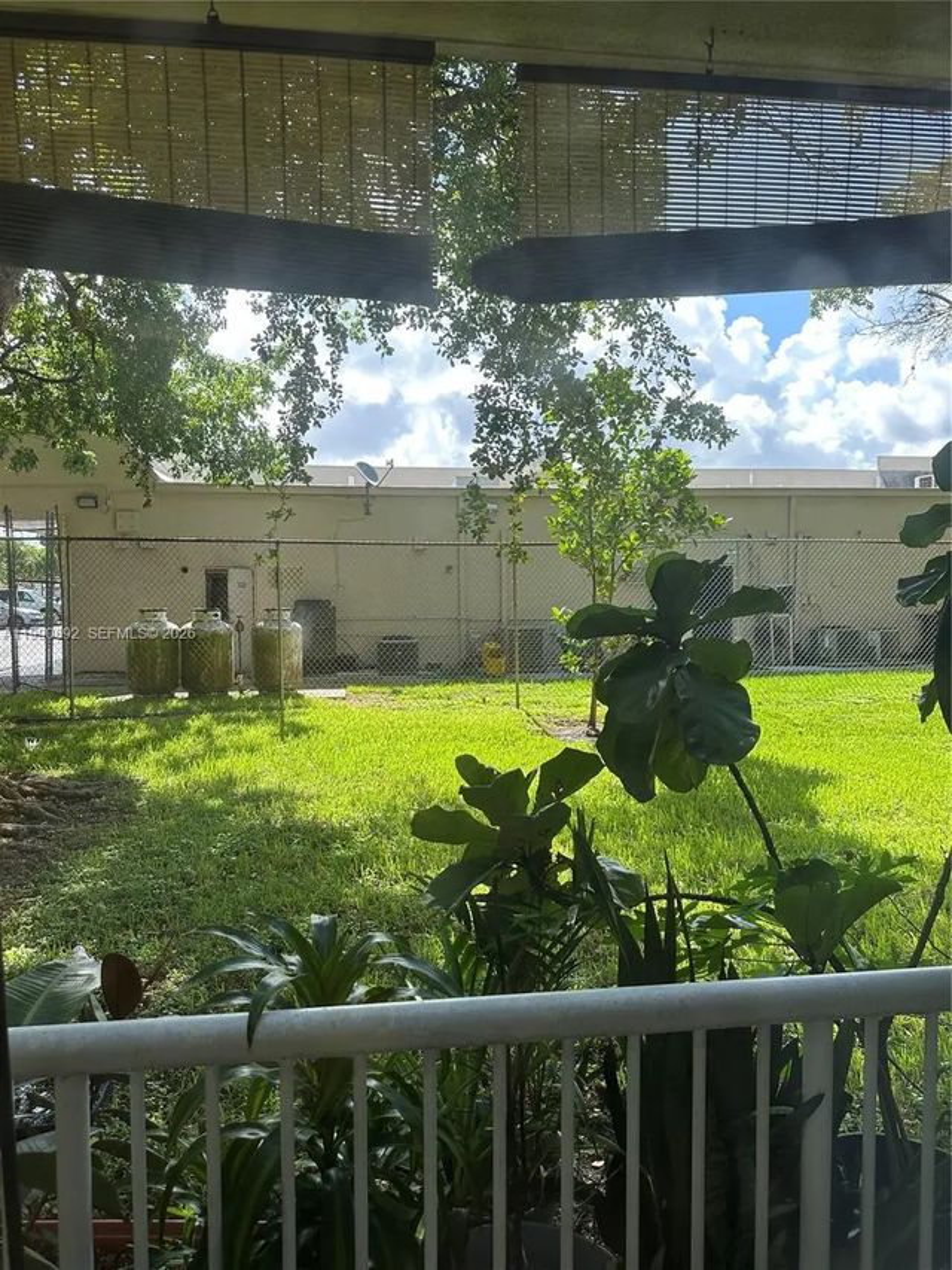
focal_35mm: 24
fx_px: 880
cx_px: 476
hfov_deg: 56.8
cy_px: 635
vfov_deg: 71.6
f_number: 1.78
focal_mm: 6.86
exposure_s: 1/1083
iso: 80
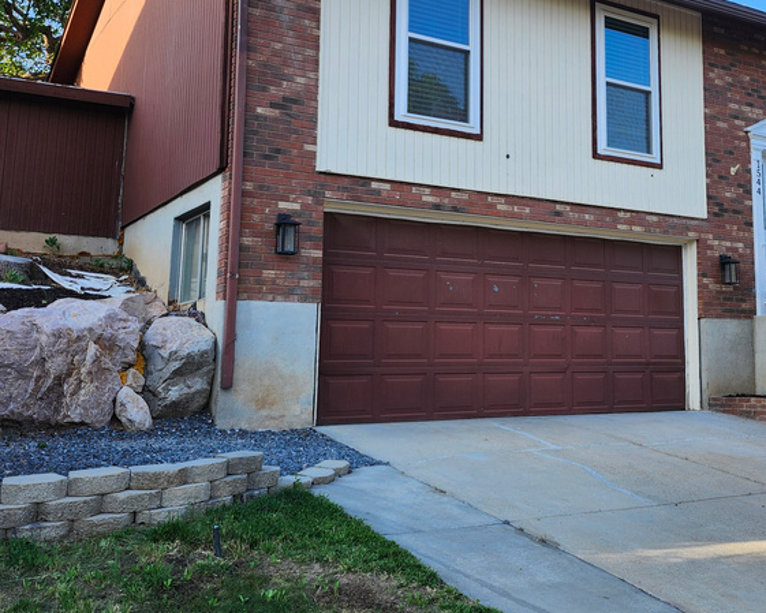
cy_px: 223
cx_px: 597
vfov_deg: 36.2
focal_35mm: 41
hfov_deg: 43.0
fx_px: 930
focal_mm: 5.54
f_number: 1.8
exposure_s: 1/208
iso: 25
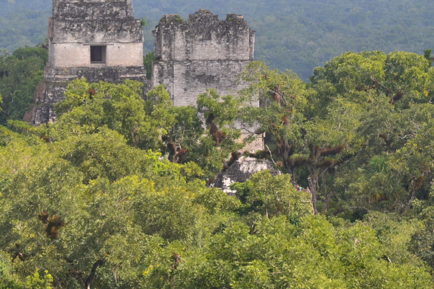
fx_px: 5375
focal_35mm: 446
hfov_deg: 4.6
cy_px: 70
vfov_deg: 3.1
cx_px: 103
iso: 400
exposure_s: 1/400
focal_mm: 175
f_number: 11
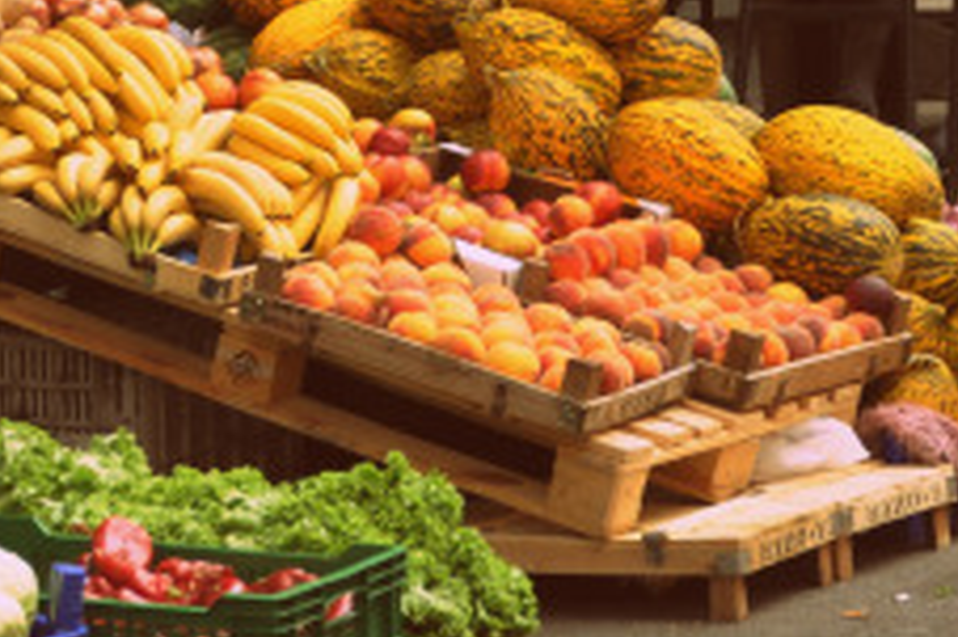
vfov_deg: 5.2
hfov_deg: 7.7
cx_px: -152
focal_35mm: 264
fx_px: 7020
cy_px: -150
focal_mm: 50
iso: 200
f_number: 5.6
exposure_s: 1/125
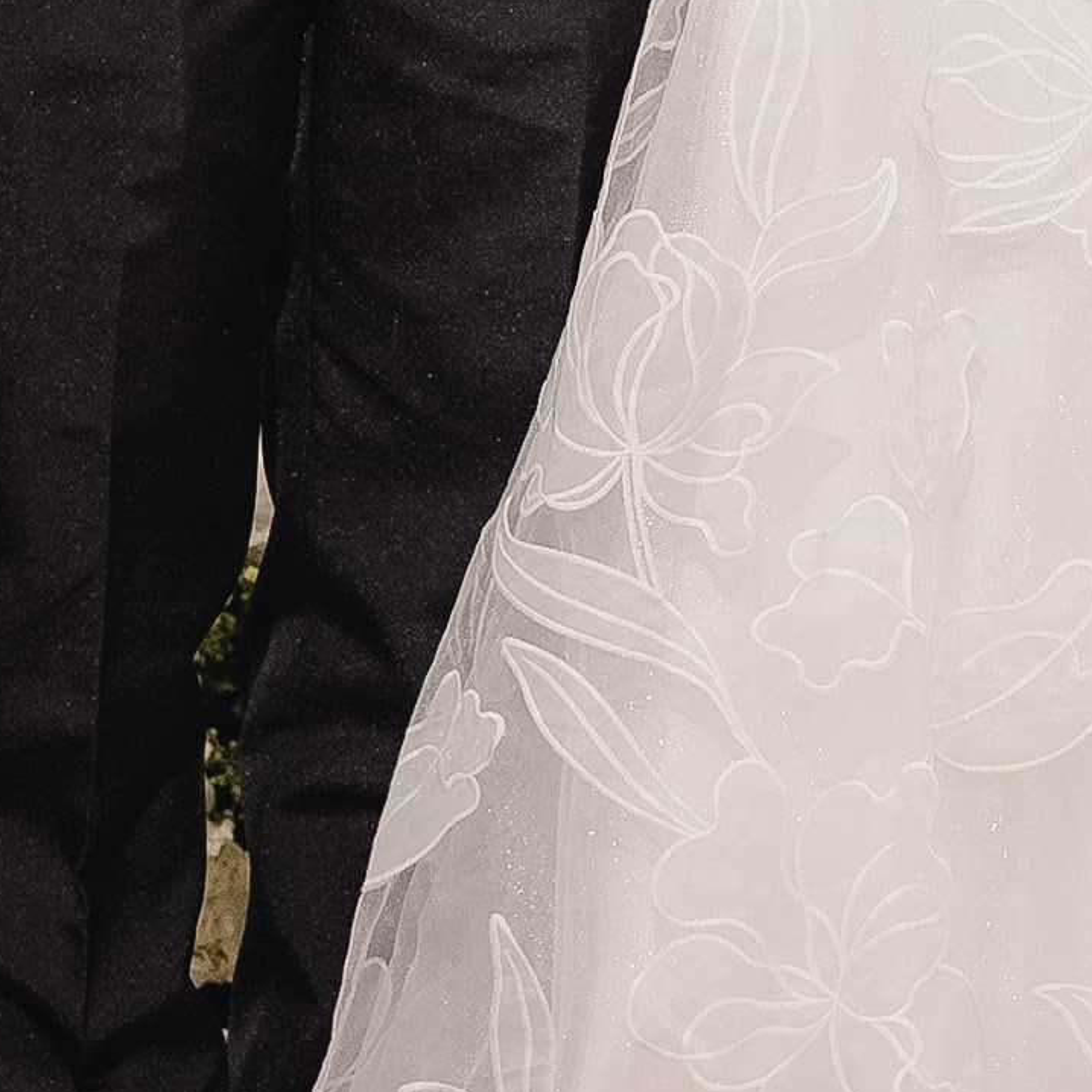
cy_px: -541
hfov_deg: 8.6
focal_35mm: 202
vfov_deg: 8.5
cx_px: 1194
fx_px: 7209
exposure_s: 1/250
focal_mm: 48.7
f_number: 2.8
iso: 1250
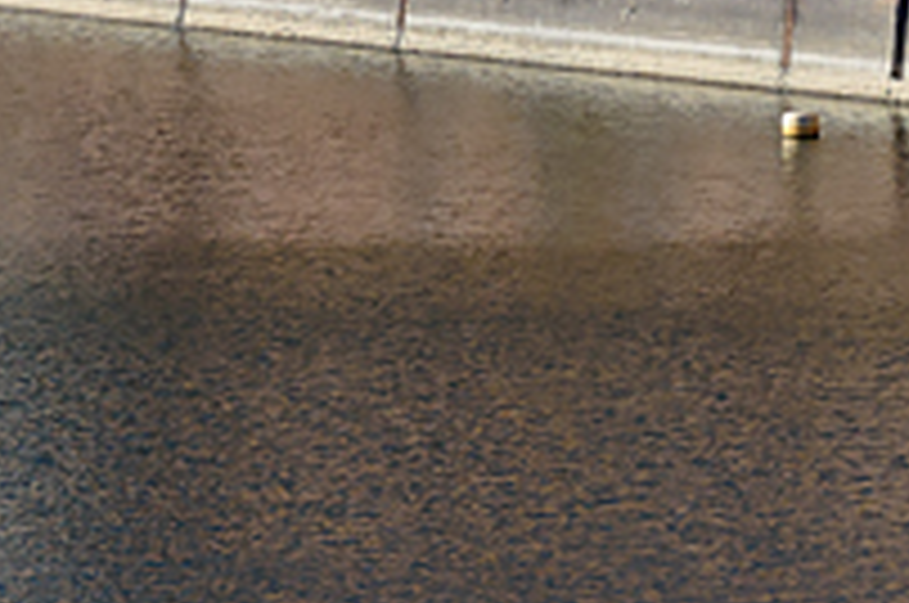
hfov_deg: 5.4
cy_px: -1071
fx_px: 9454
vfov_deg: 3.6
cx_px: 1552
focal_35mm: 375
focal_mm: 42
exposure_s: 1/400
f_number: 8
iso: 100
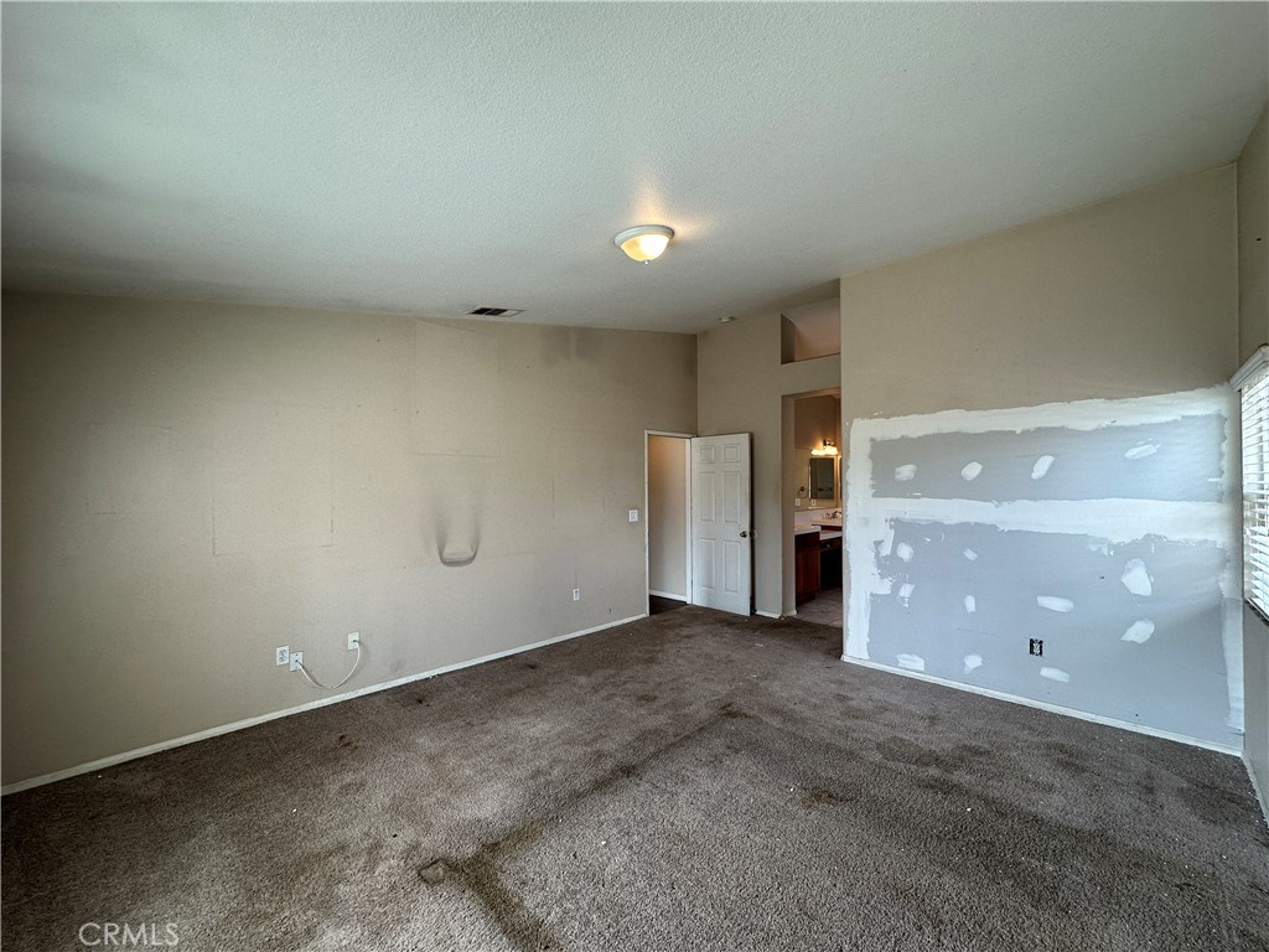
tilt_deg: +1.9
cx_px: 634
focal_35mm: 14
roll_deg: +0.1
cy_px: 476
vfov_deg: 85.7
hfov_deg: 102.1
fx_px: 513
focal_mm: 2.22
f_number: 2.2
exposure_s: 1/120
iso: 125
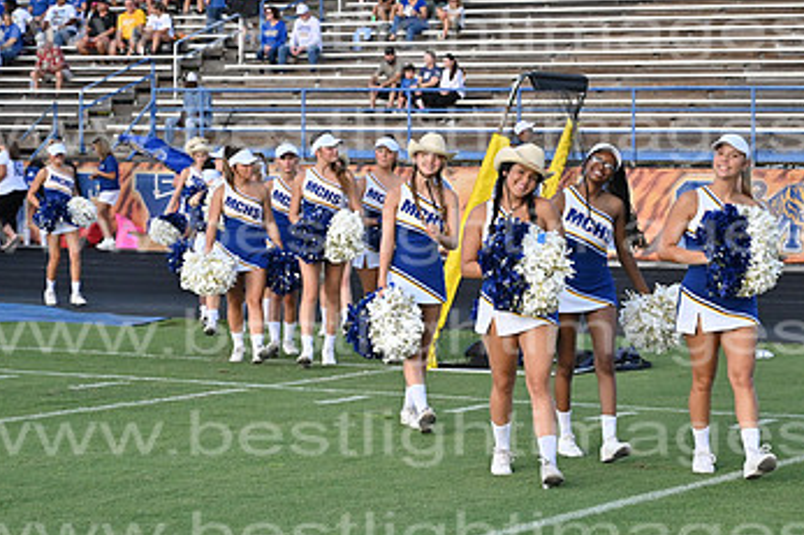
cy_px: 287
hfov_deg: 17.5
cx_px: 491
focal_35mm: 117
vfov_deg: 11.7
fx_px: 2612
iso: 1400
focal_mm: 70
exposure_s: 1/8000
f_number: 4
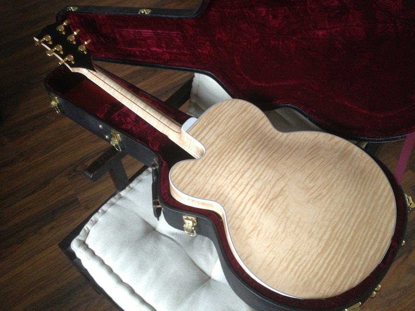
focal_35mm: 35
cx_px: 208
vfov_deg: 40.7
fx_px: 420
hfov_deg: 52.6
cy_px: 156
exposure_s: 1/20
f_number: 2.4
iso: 250
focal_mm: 4.28
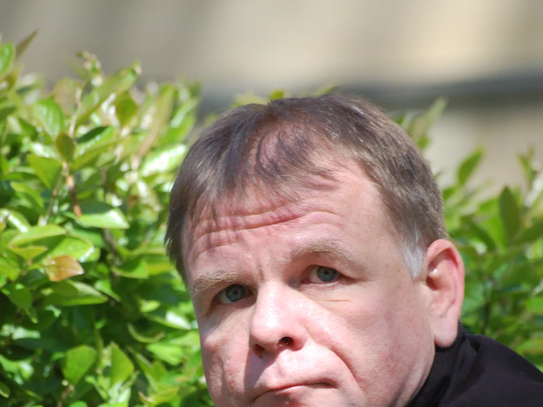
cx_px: 272
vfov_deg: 2.9
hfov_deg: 3.8
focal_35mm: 521
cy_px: 351
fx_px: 8171
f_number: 5.3
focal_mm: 240
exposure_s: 1/500
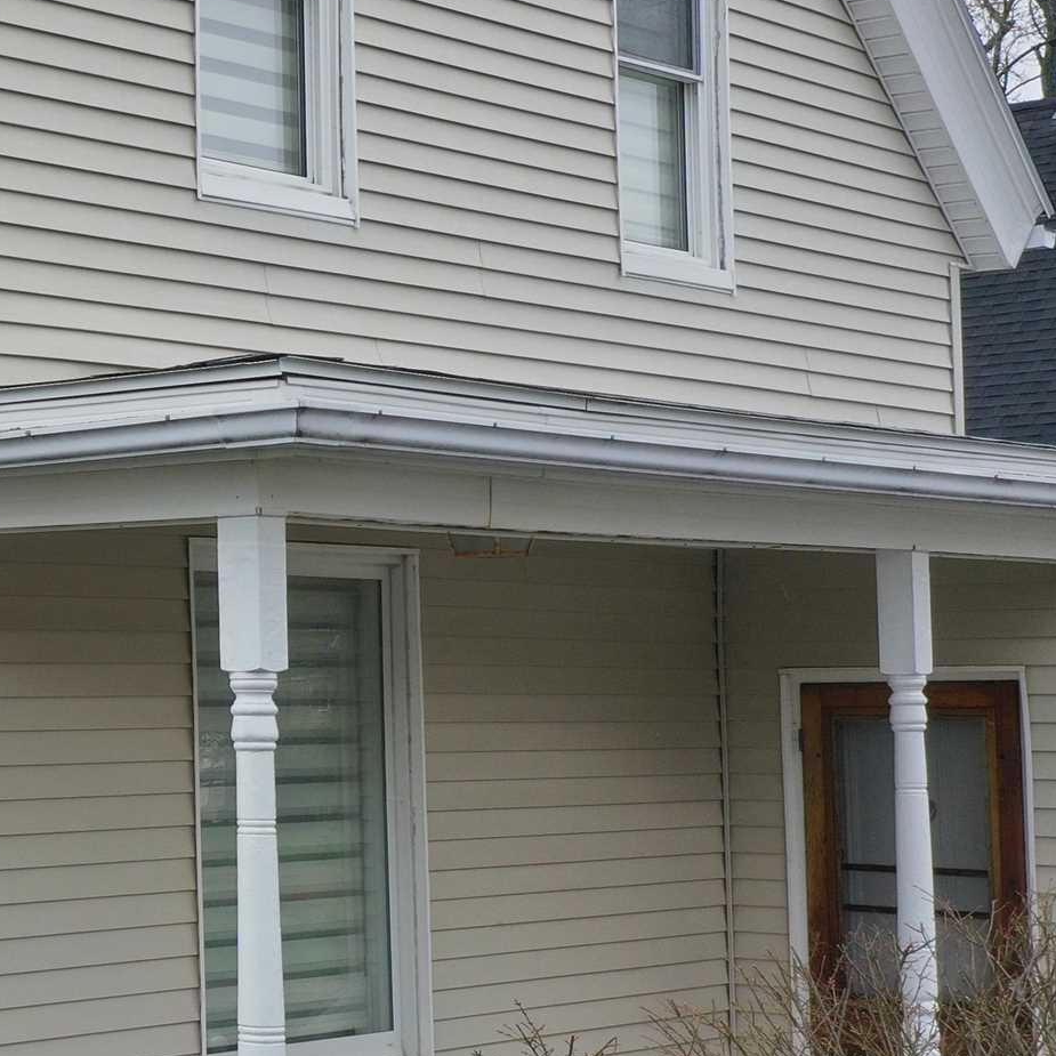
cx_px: -531
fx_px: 2727
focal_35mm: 79
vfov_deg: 21.9
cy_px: 531
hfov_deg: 19.2
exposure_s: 1/200
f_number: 4.5
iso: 100
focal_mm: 10.26
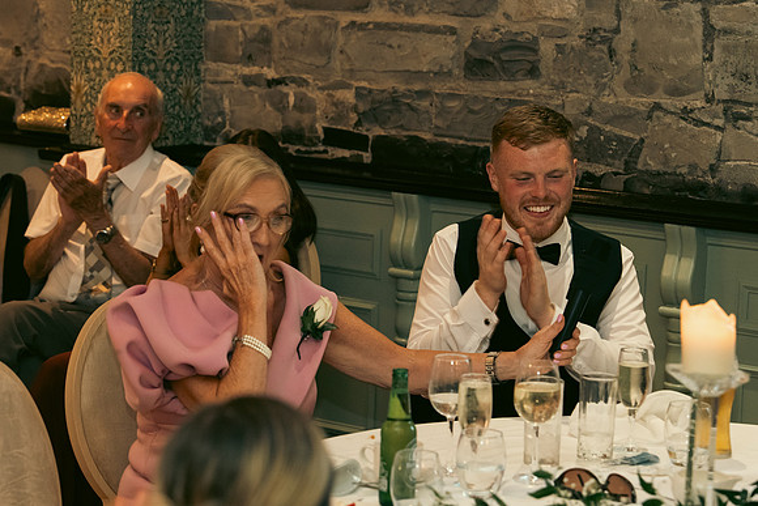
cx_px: 379
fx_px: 2211
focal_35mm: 105
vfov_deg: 13.0
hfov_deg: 19.5
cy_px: 253
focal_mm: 70
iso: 2500
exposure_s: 1/160
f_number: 3.5
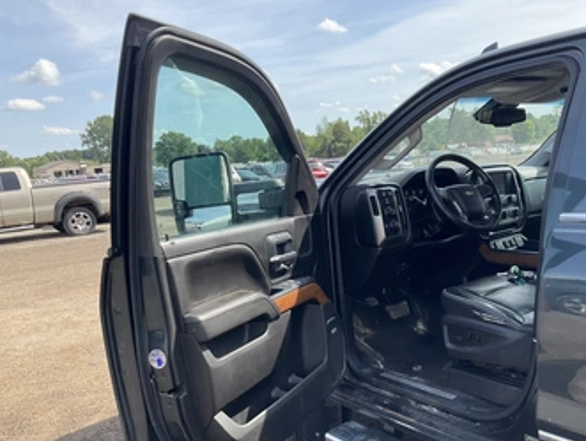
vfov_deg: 40.6
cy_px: 259
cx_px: 352
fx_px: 593
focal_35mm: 35
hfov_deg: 52.2
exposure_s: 1/478
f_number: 1.8
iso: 25
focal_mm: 3
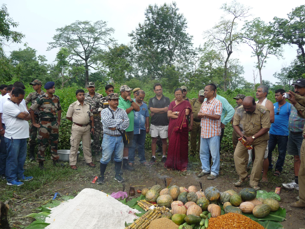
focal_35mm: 30
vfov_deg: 46.8
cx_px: 152
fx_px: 264
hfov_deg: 60.0
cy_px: 114
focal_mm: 5
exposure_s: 1/400
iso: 100
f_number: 3.4
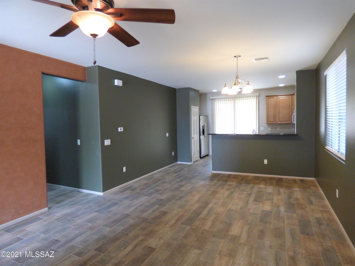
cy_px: 133
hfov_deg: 81.7
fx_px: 205
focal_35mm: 20
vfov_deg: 66.0
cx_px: 178
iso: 400
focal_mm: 3.58
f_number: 2.8
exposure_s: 1/50
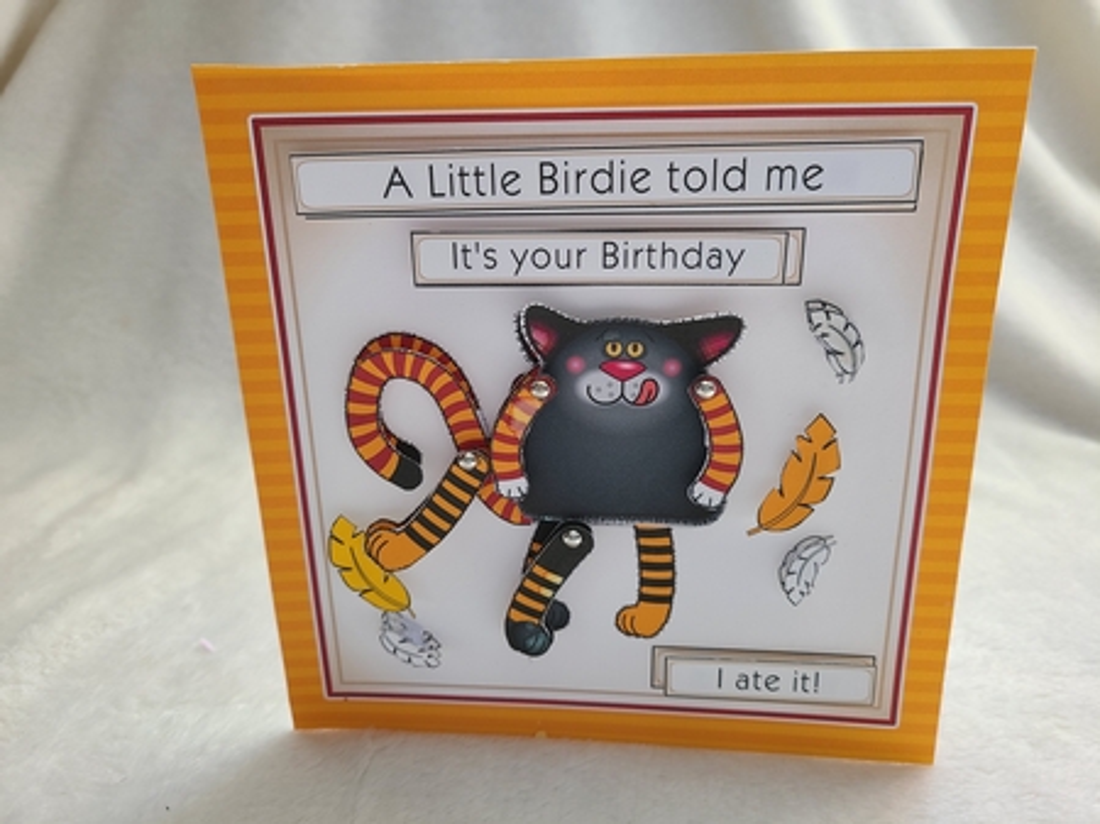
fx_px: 826
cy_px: 412
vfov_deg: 53.0
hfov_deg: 67.3
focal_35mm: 26
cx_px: 550
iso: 80
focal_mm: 5.4
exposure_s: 1/59
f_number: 1.8
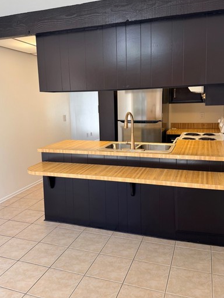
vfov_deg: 59.9
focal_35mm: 30
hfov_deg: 46.8
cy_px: 136
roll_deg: +1.6
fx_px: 259
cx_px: 112
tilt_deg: -8.2
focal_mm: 6.76
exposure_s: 1/120
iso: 125
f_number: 1.78
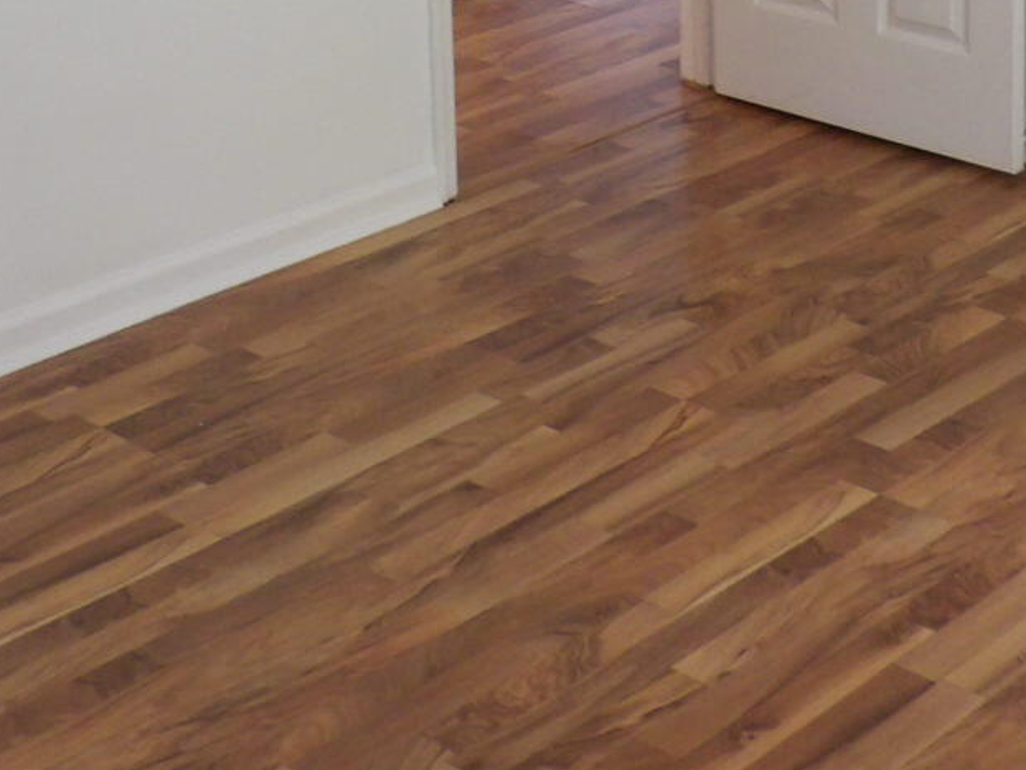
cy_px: -340
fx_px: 2342
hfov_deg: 24.4
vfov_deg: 17.1
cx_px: 767
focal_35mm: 79
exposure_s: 1/33
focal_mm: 4.3
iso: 200
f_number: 3.2
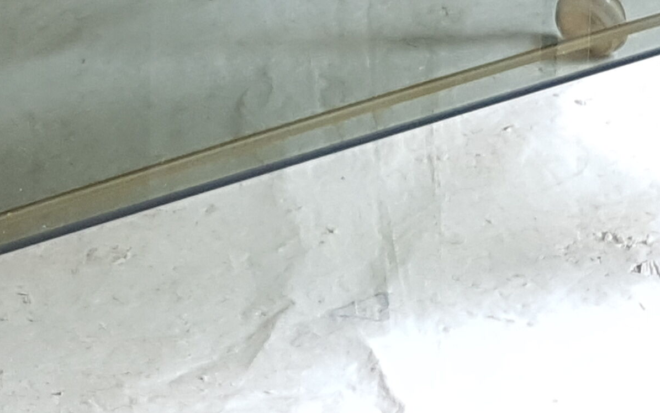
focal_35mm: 93
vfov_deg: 13.6
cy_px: -111
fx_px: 1673
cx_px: 254
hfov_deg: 22.3
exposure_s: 1/100
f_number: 1.7
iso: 64
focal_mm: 4.2
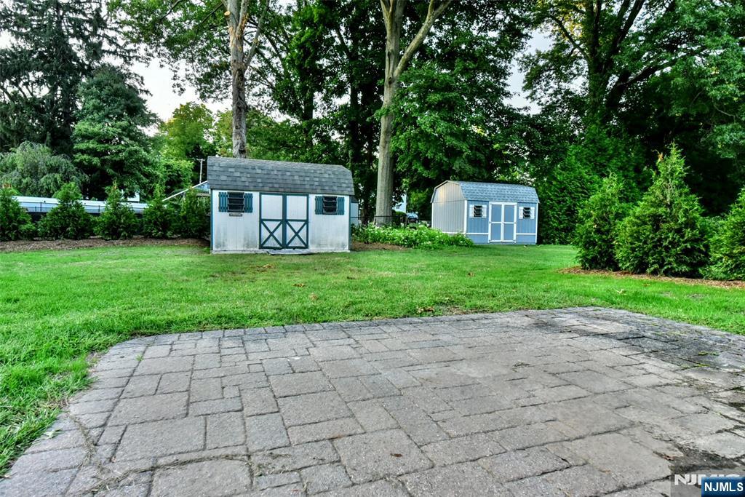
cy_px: 248
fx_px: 414
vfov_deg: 61.9
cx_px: 372
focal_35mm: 20
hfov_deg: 84.0
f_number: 13
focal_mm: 20
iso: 10000
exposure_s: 1/400
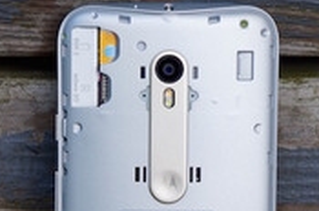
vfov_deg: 5.8
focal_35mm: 235
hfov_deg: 8.7
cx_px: 33
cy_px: 213
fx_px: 2082
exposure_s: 1/160
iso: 200
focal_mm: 55
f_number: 6.3
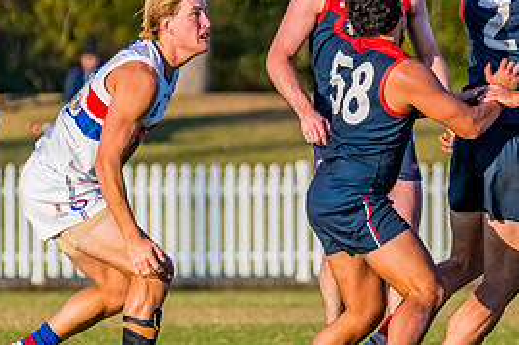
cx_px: 480
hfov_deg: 1.9
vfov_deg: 1.3
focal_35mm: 1072
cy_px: 61
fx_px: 15445
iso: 800
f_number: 6.3
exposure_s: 1/1600
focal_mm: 380
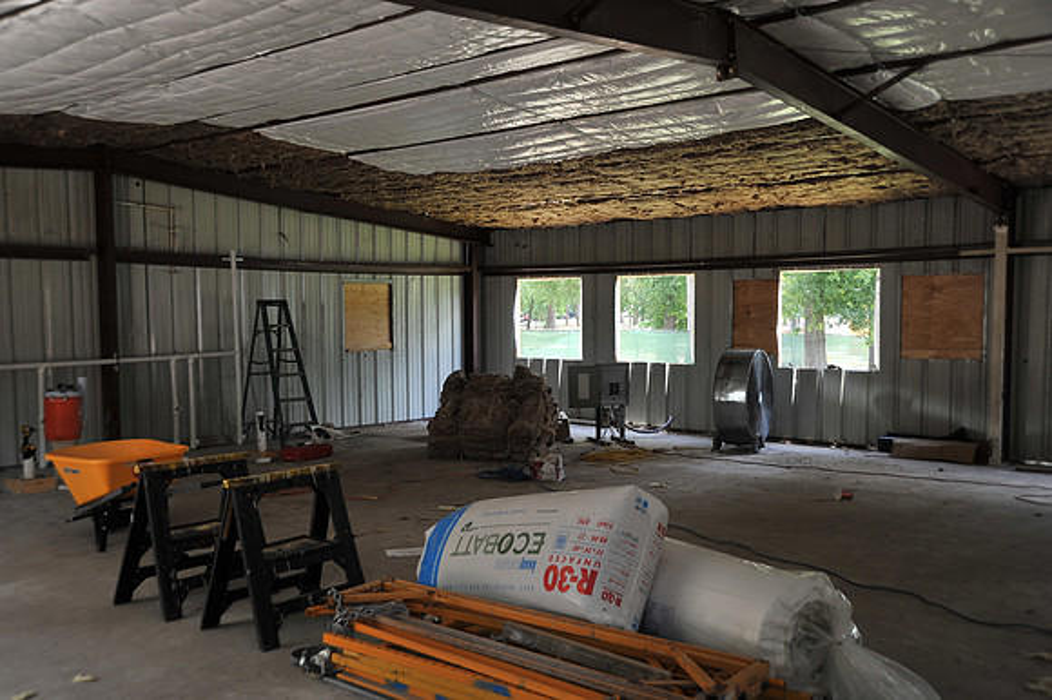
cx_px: 526
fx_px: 1022
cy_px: 350
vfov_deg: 37.8
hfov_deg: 54.5
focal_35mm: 35
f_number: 5.6
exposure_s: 1/80
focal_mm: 35
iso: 200
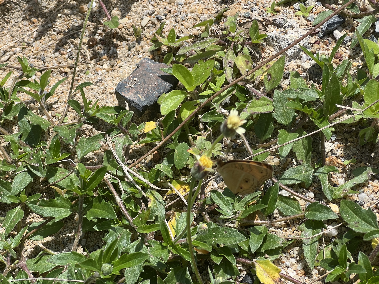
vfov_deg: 19.1
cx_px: 190
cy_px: 142
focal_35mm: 77
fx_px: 843
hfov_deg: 25.3
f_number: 2.8
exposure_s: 1/536
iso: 32
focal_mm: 9
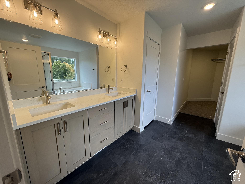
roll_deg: -0.9
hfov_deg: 102.1
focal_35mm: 14
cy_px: 92
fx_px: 99
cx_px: 122
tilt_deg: -10.6
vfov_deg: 85.7
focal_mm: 2.22
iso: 50
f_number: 2.2
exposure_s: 1/143
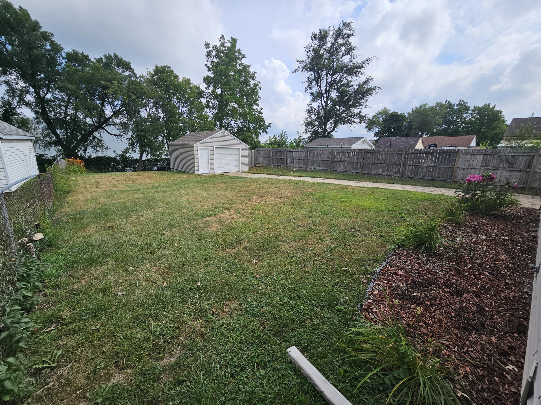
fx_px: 203
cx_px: 270
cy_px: 202
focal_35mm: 13
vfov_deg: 89.9
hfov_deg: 106.2
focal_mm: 2.2
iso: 50
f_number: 2.2
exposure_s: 1/2410
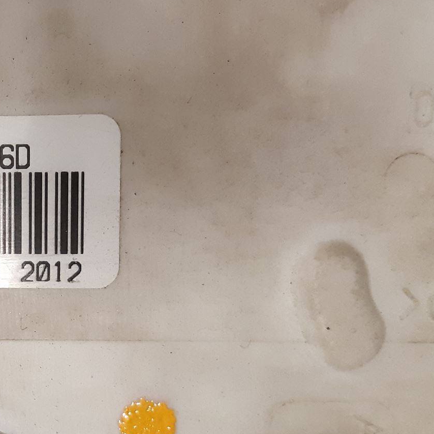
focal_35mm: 56
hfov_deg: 28.2
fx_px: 794
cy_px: 207
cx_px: -24
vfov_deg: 30.6
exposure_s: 1/50
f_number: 1.7
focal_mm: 3.93
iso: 320
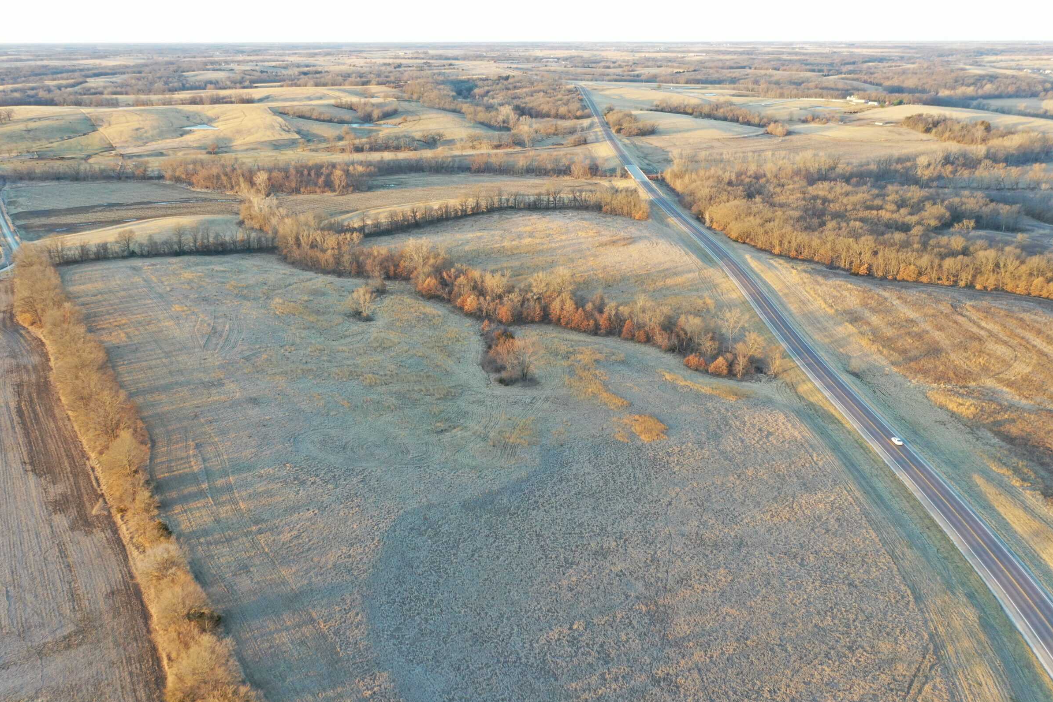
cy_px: 356
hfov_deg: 61.9
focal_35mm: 30
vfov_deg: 43.6
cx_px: 493
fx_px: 877
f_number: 3.5
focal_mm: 10.26
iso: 100
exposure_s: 1/60
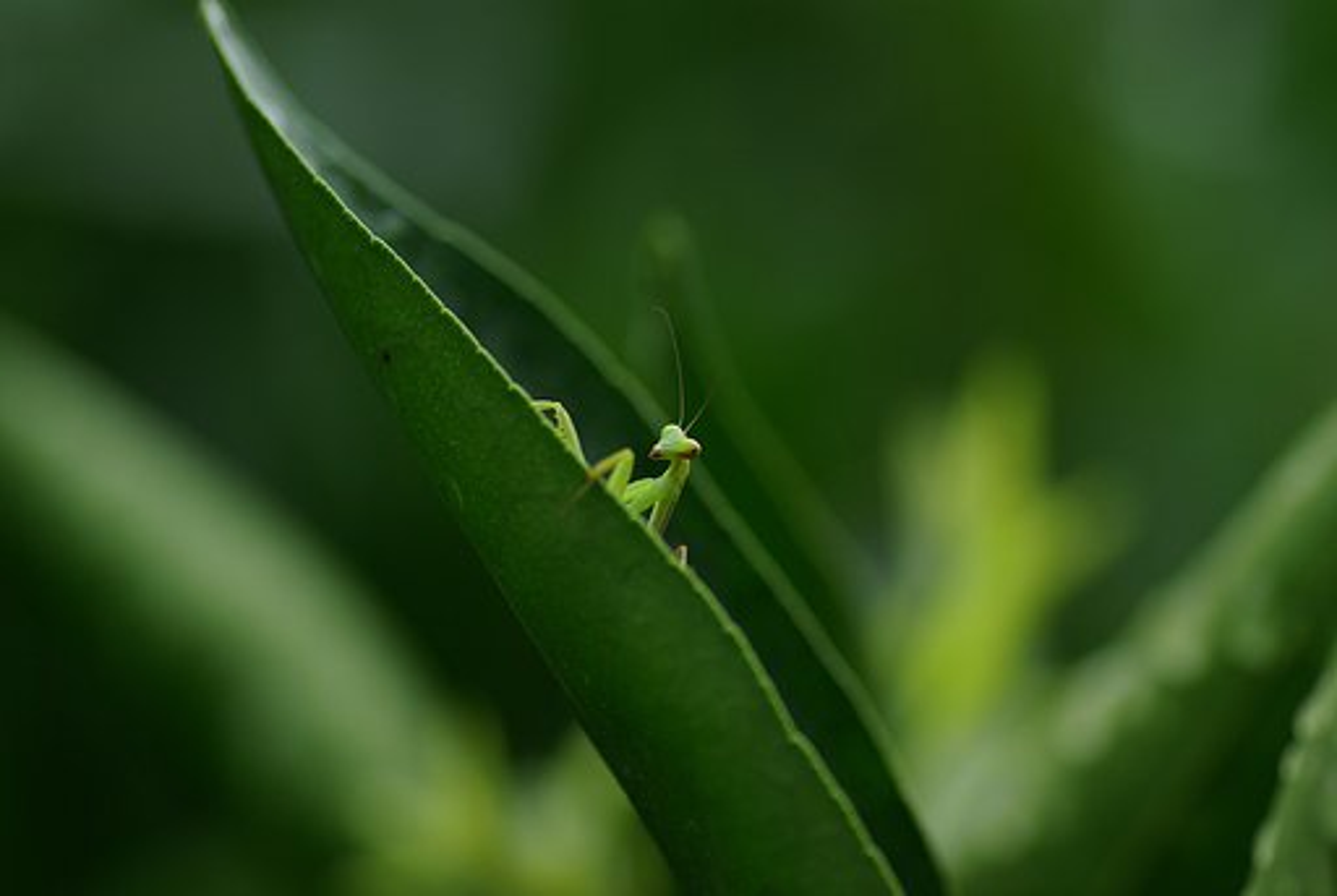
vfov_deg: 10.2
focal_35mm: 135
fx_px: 5021
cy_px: 448
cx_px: 668
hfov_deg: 15.2
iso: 100
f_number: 2.8
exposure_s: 1/350
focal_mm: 90
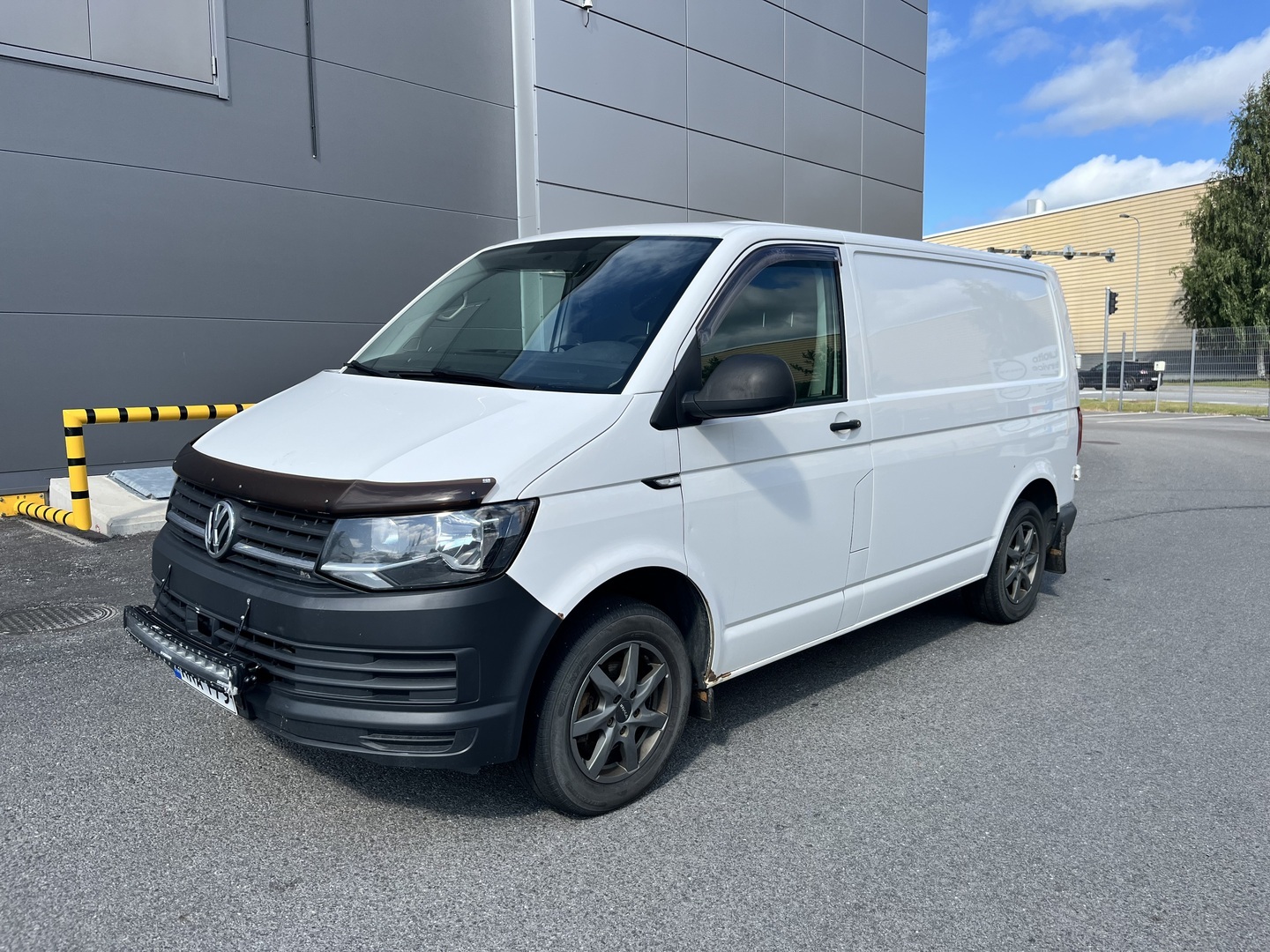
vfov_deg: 53.1
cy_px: 476
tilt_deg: -6.1
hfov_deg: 67.3
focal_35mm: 26
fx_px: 954
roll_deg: +1.4
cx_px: 635
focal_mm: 5.1
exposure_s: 1/2755
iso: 50
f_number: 1.6
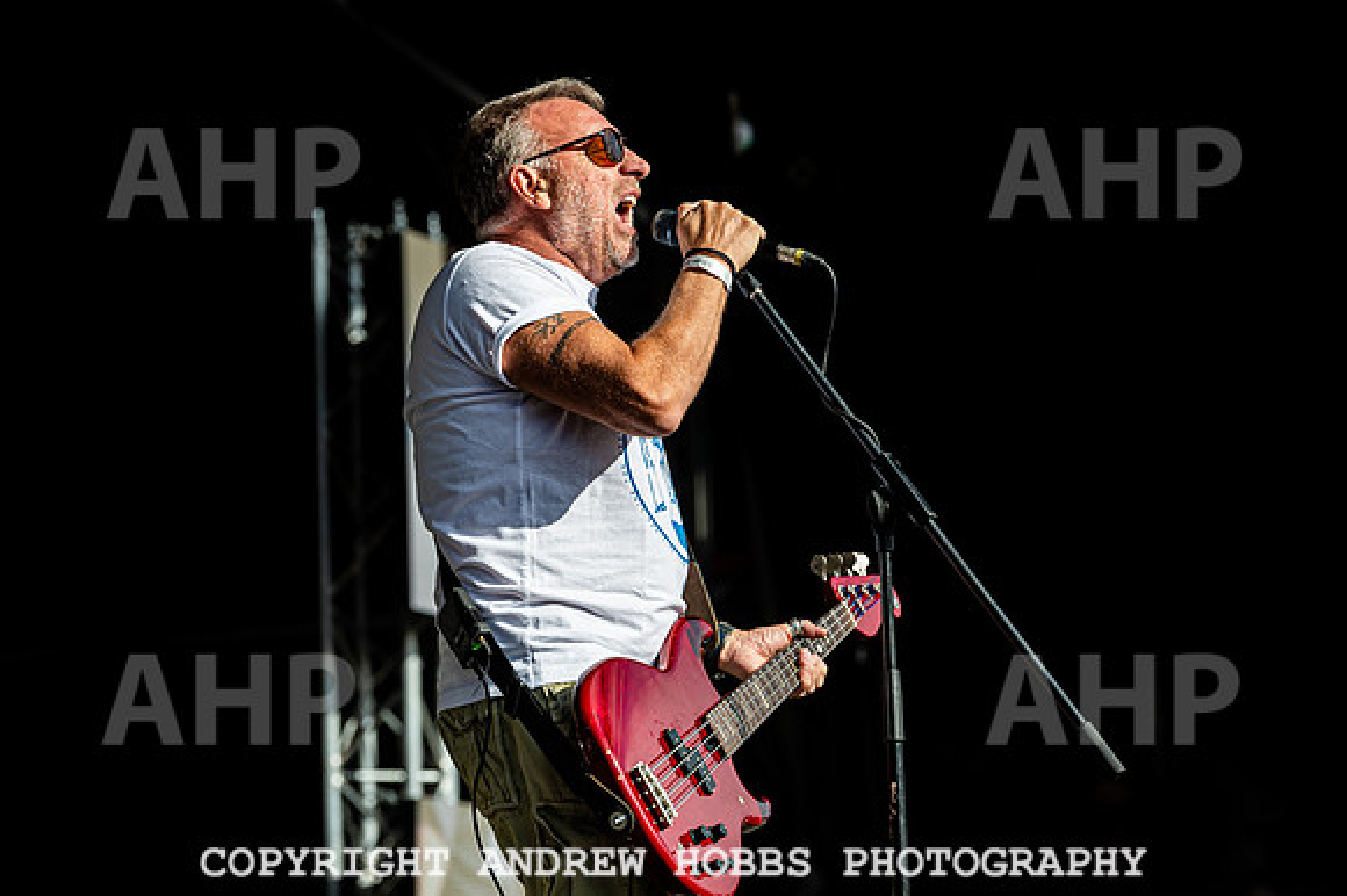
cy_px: 448
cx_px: 674
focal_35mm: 170
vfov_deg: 8.1
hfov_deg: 12.1
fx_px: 6357
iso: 200
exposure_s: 1/1000
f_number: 5
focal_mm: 170
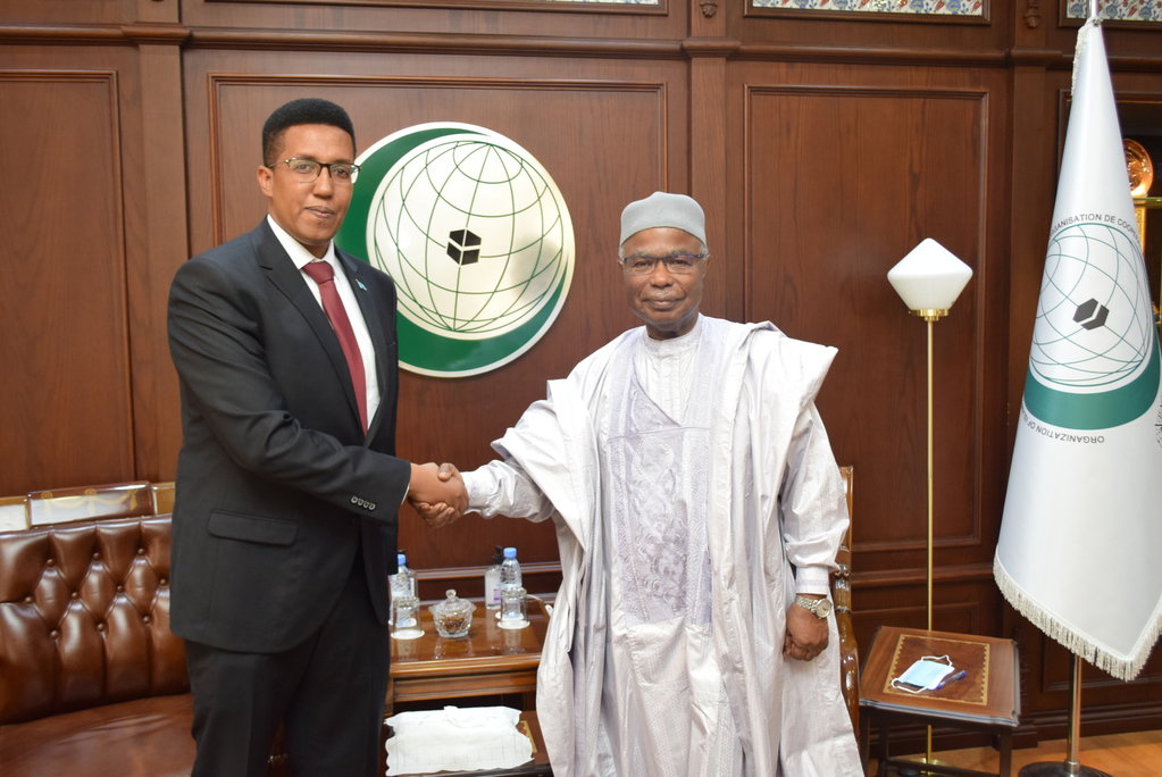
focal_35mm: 33
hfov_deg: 57.2
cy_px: 388
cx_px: 581
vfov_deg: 40.0
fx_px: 1066
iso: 1250
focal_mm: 22
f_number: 3.8
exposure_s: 1/60
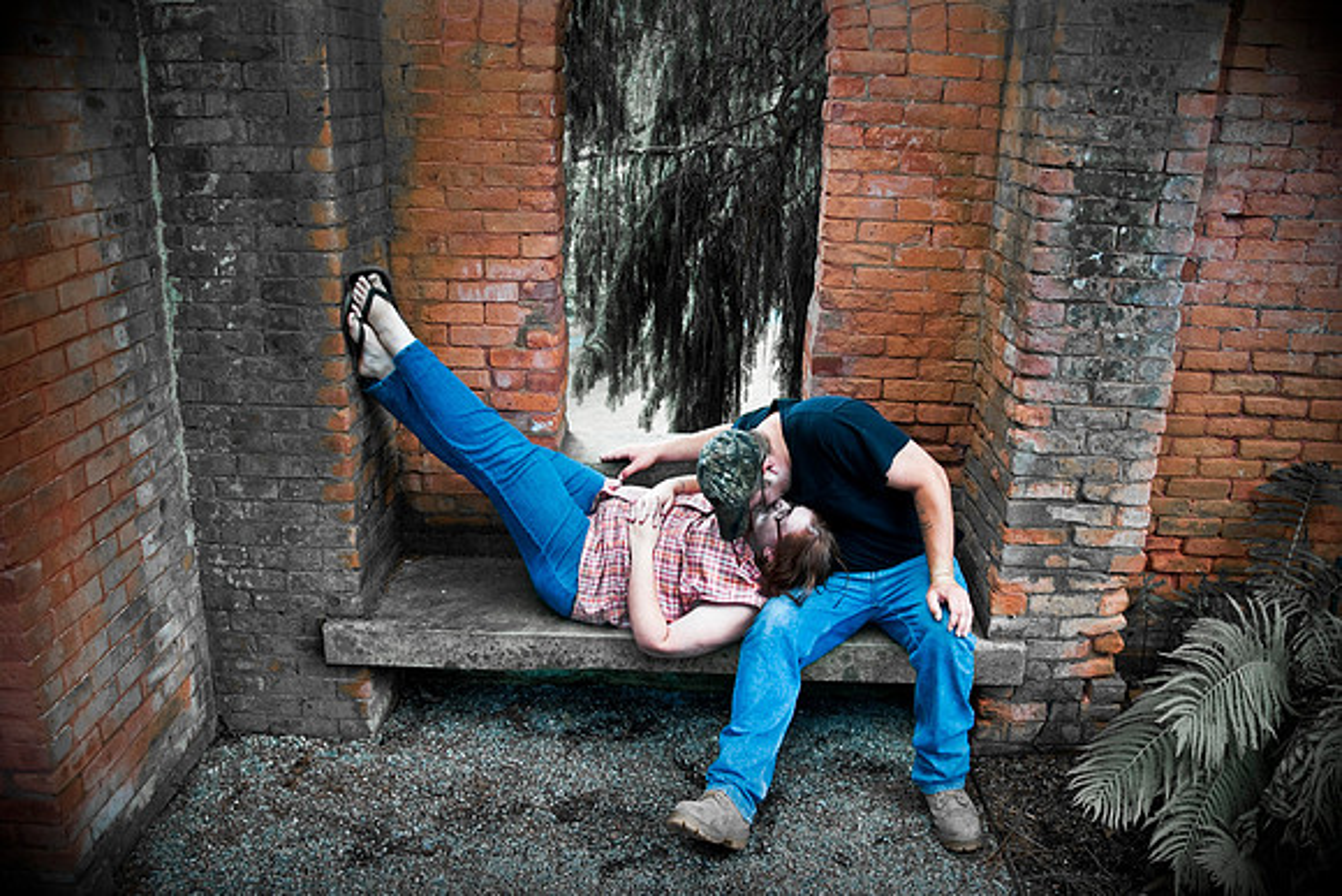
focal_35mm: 27
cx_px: 671
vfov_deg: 48.0
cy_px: 448
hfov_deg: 67.4
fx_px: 1007
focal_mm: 18
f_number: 3.5
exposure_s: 1/40
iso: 200
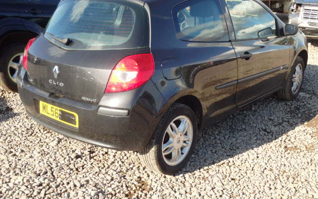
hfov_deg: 46.2
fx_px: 373
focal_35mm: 43
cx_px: 160
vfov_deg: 29.8
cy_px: 94
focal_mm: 7.3
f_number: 4.7
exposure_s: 1/250
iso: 125
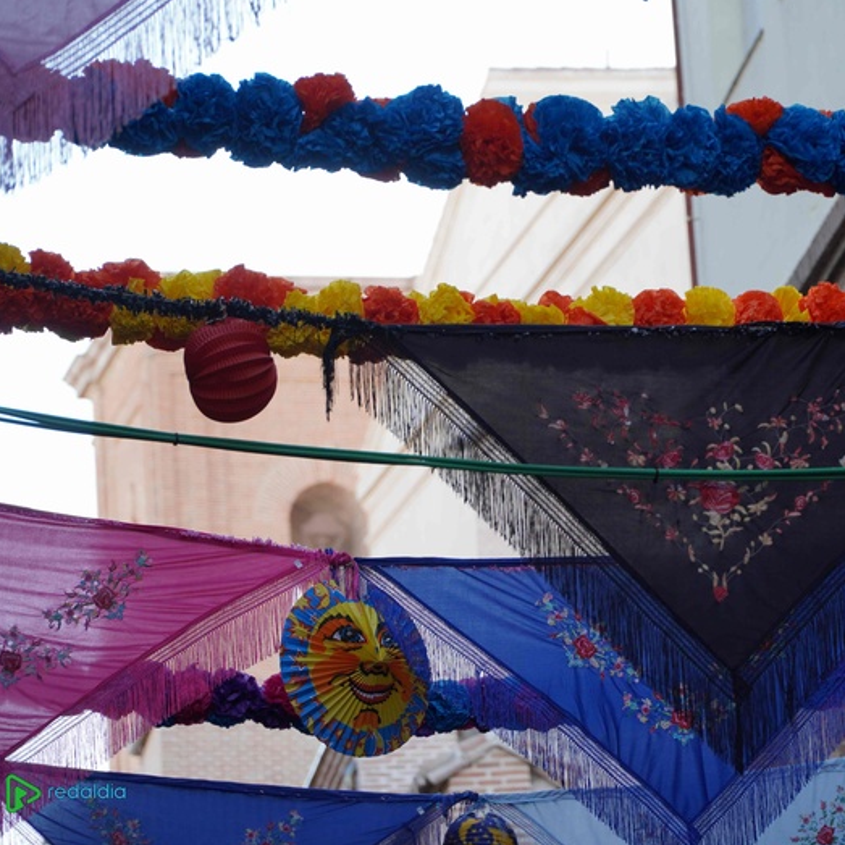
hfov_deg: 9.9
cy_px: 422
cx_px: 607
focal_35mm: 176
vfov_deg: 10.0
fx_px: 4851
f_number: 4
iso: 160
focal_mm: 91
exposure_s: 1/160
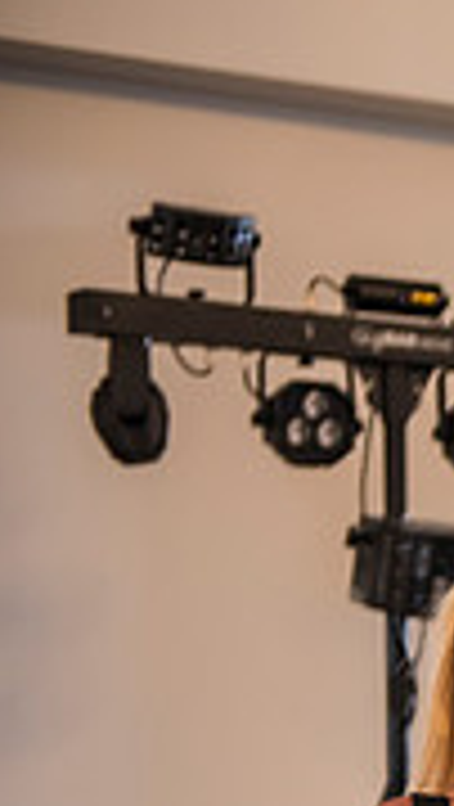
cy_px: 772
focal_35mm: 210
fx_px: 4484
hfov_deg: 5.5
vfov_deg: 10.2
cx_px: 1295
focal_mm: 62
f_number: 2.8
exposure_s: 1/160
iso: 2000
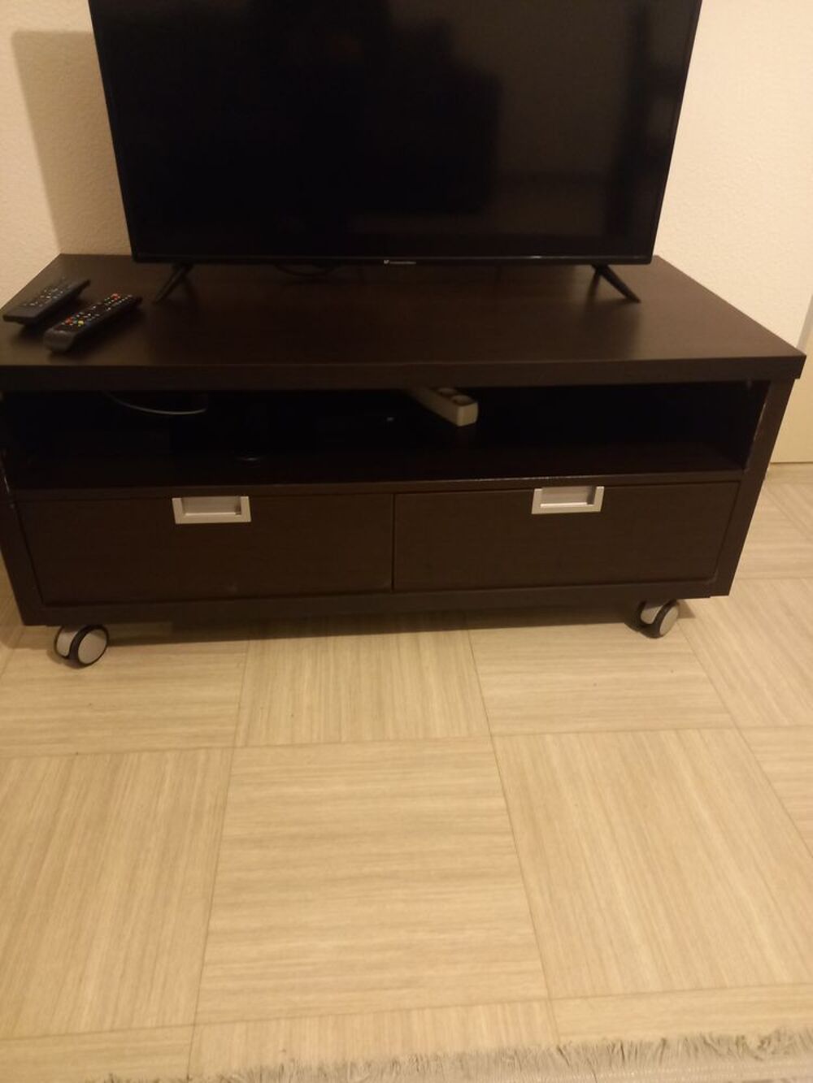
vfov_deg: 69.4
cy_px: 542
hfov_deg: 54.9
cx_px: 406
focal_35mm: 25
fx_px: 783
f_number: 2
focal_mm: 4.6
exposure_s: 1/15
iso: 640
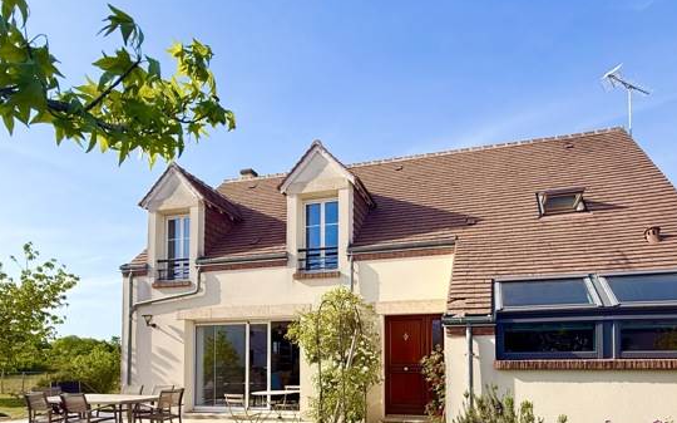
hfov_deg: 79.1
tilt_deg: +2.6
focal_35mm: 22
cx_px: 392
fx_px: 406
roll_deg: +0.8
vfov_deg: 51.0
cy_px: 349
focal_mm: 2.22
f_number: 2.2
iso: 50
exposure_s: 1/1087
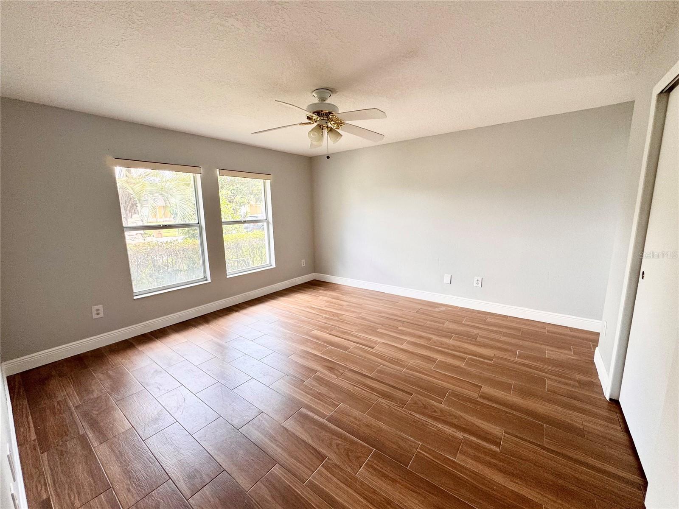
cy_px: 254
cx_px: 340
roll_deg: +1.3
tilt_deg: -9.1
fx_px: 275
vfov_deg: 85.7
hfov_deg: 102.1
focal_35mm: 14
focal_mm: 2.22
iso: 125
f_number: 2.2
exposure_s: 1/120
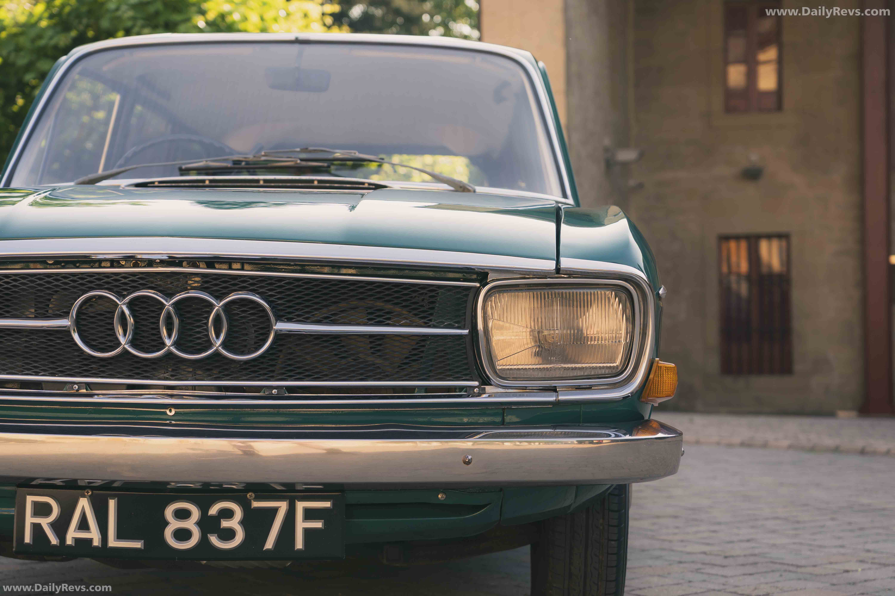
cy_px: 298
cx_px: 448
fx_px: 1541
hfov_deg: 32.4
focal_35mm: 62
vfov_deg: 21.9
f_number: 5
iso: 125
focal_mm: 62
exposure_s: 1/160
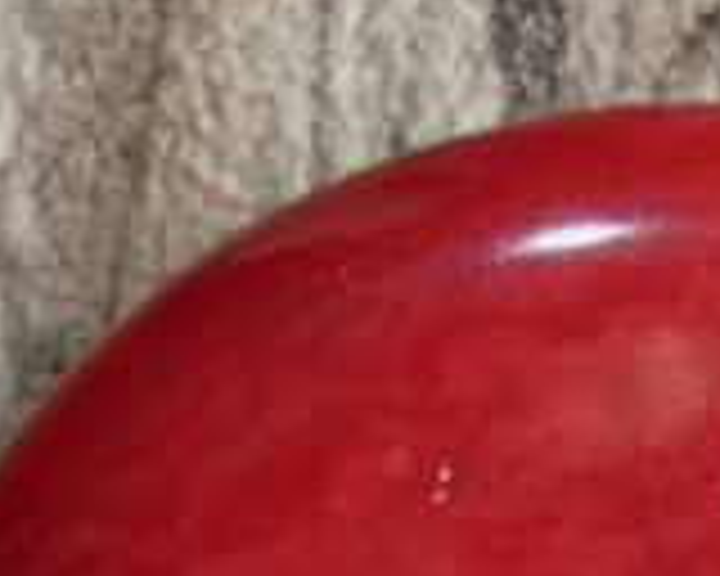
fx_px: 14618
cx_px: -230
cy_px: 860
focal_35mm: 686
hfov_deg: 2.8
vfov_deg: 2.3
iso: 320
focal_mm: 25.2
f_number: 5.3
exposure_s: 1/125
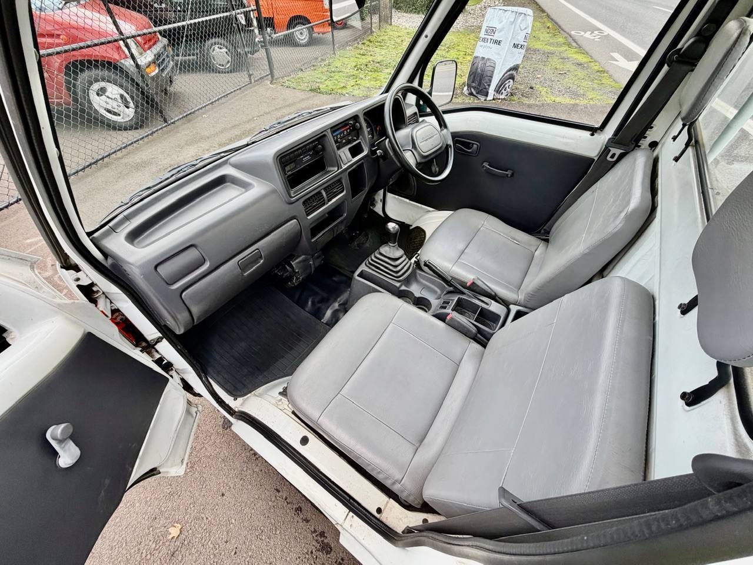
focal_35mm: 14
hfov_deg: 102.1
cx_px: 376
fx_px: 305
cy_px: 282
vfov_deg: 85.7
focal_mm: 2.22
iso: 100
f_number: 2.2
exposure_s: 1/121
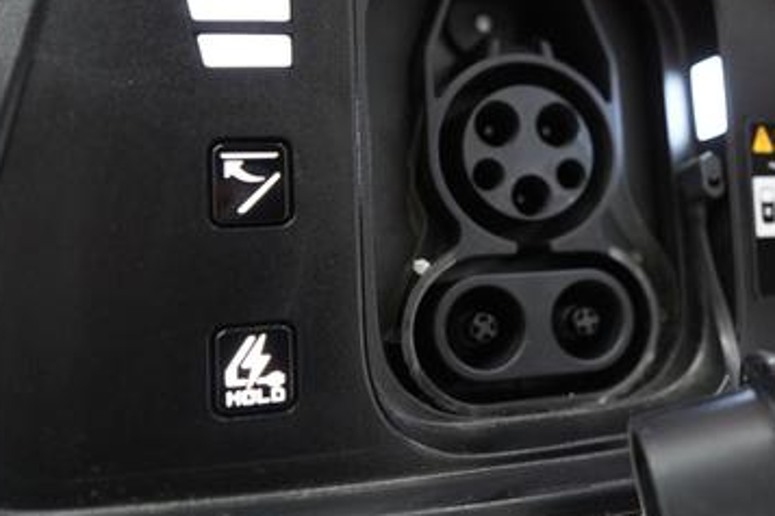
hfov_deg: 43.2
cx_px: 630
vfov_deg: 30.9
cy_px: 160
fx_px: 926
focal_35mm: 43
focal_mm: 24
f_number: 2.8
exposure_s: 1/160
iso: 3200
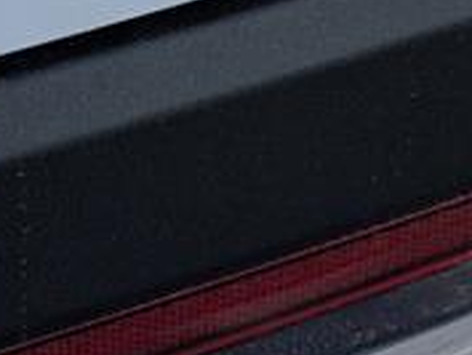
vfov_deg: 8.1
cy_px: -272
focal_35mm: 177
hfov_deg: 11.2
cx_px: 304
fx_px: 2415
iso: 28
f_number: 1.68
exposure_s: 1/417
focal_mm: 6.9
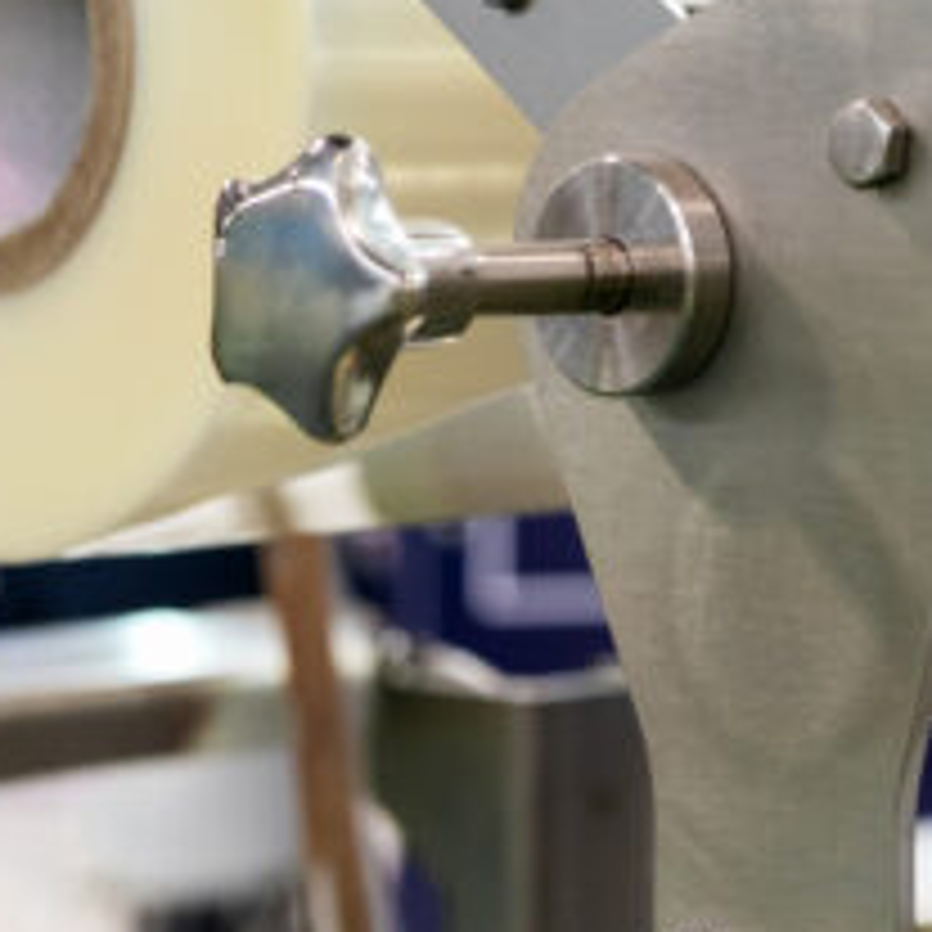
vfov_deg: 11.8
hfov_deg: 11.5
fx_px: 4478
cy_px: 7
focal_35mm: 147
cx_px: 1270
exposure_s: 1/80
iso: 400
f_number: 3.2
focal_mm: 35
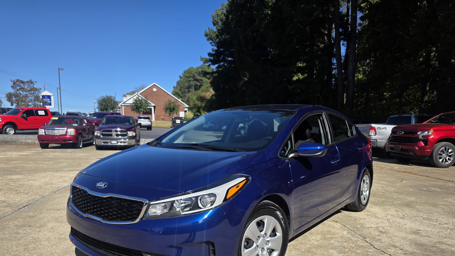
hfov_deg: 71.9
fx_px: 314
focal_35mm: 26
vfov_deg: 43.7
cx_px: 222
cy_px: 173
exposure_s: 1/5608
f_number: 1.7
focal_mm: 6.3
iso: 80
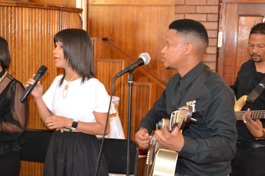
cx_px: 132
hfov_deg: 35.1
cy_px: 88
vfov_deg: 23.8
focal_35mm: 57
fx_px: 420
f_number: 4.8
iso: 3200
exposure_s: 1/60
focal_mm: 38
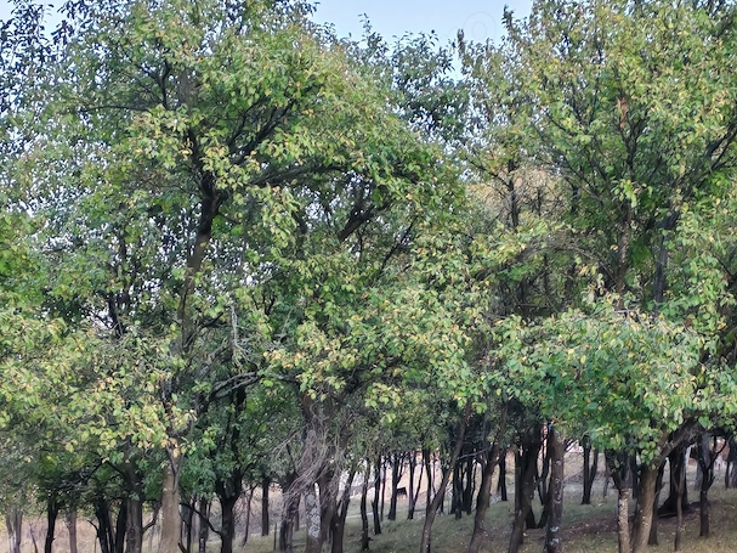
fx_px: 1895
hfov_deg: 21.9
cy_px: 440
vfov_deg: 16.5
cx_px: 508
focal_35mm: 89
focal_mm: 5.52
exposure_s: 1/100
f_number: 1.95
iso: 64
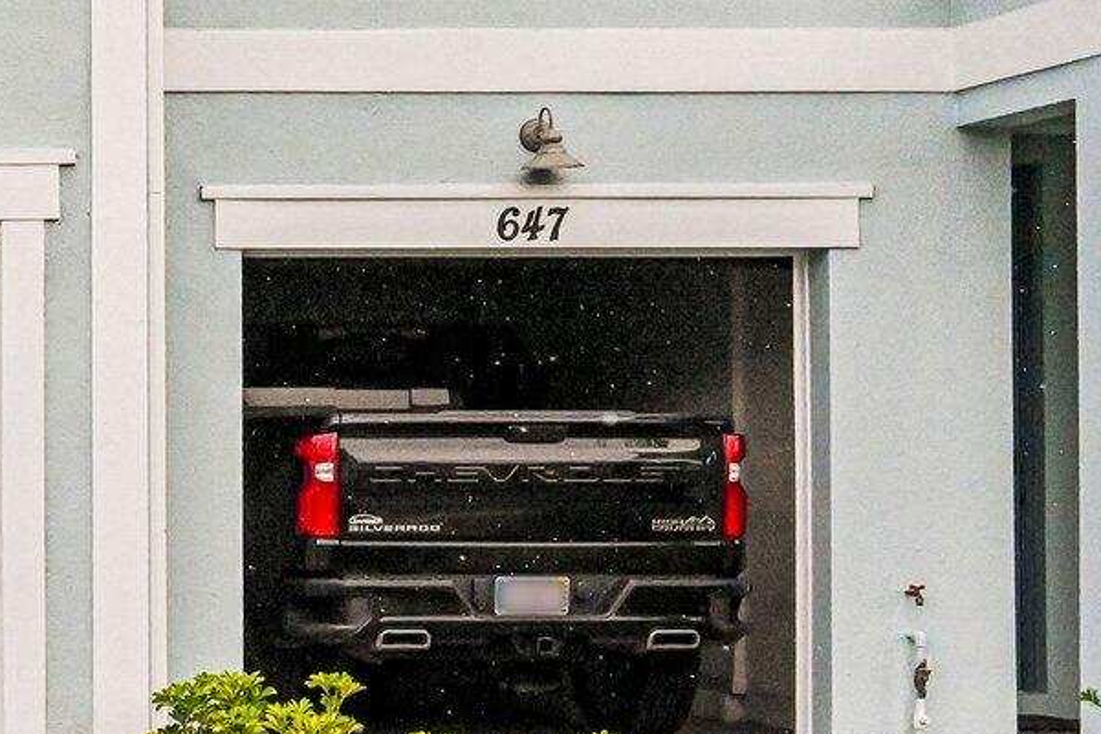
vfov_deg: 14.5
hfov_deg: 18.6
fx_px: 2814
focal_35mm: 92
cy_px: -98
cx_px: -714
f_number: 11
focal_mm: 27
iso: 4000
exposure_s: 1/6400
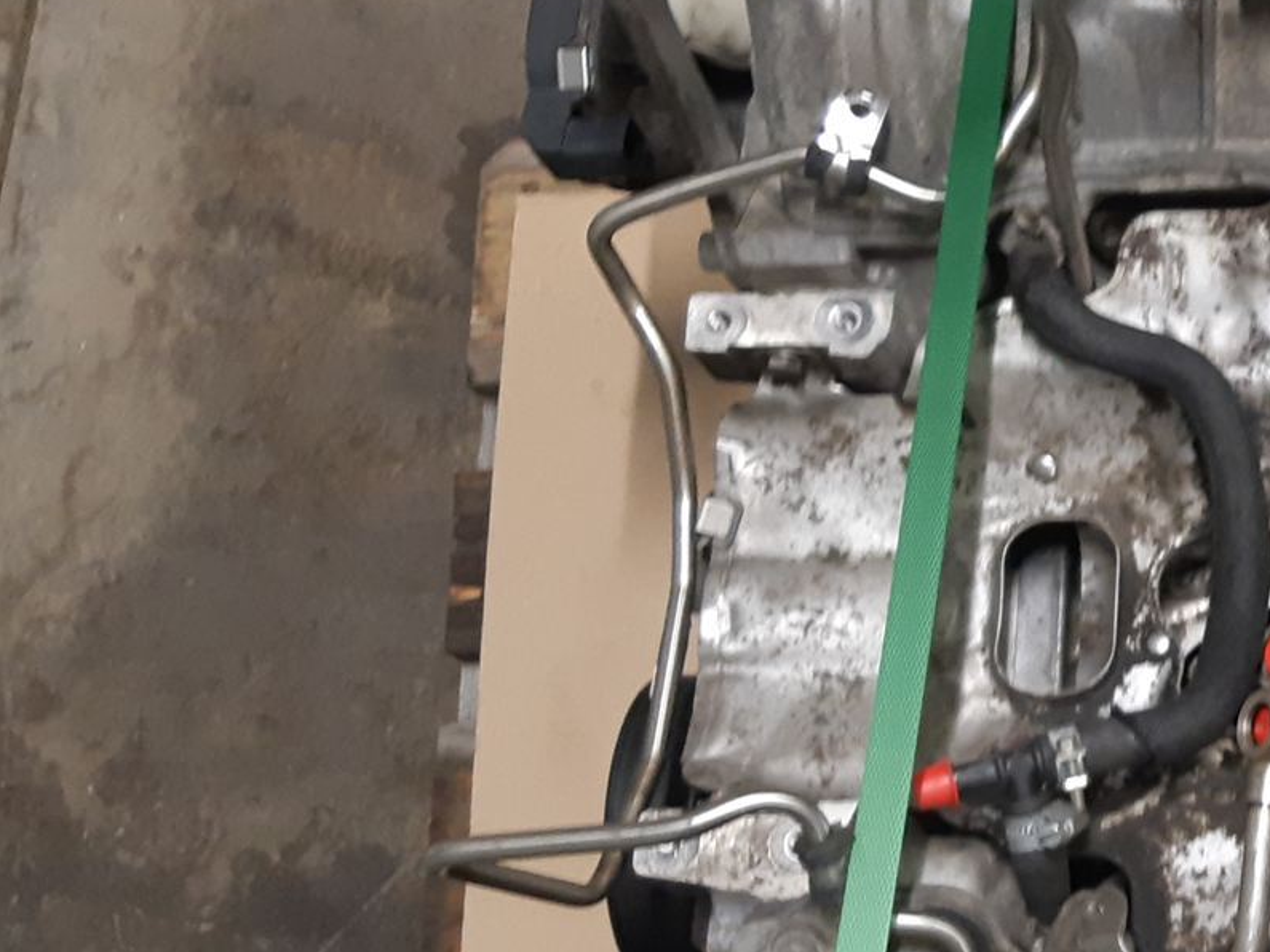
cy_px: 621
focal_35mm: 67
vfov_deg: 21.9
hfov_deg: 25.7
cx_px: 1556
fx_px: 2458
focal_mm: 3.93
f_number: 1.7
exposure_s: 1/50
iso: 160
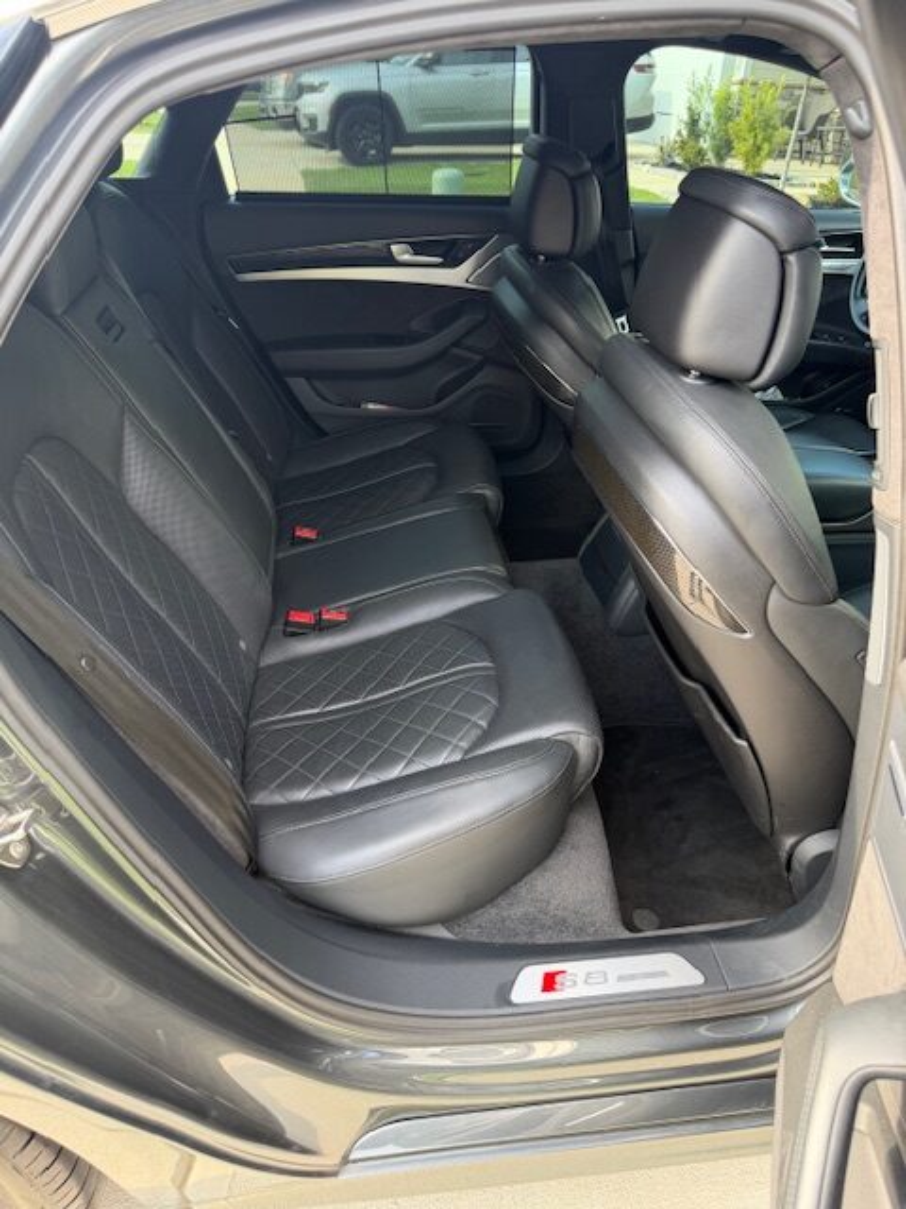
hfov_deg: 56.8
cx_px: 453
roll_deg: -4.1
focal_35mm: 24
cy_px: 604
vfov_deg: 71.6
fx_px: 838
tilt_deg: -30.7
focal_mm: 6.76
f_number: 1.78
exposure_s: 1/124
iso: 100
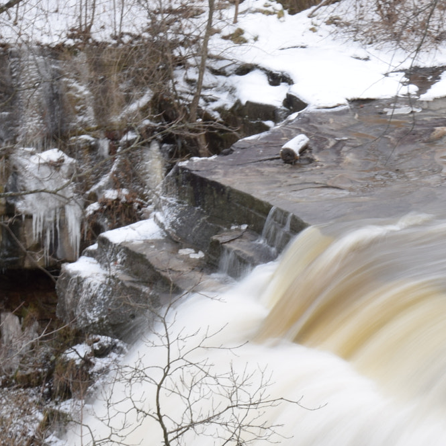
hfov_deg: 8.0
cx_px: 553
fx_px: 3153
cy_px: 396
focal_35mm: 216
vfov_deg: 8.1
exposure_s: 1/5
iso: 100
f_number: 22
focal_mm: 55
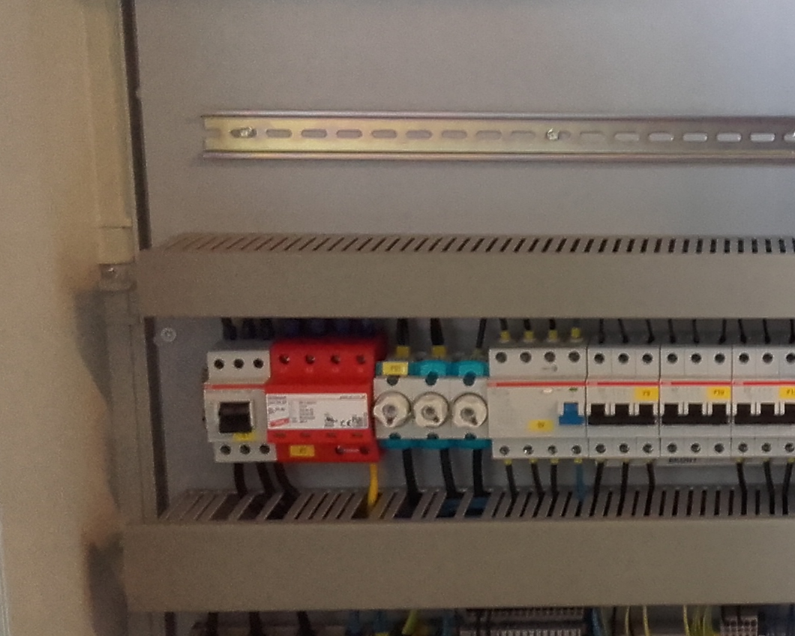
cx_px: 856
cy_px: 321
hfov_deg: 24.2
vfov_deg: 20.7
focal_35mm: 74
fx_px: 1741
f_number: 2.2
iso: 160
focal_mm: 3.31
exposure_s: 1/12
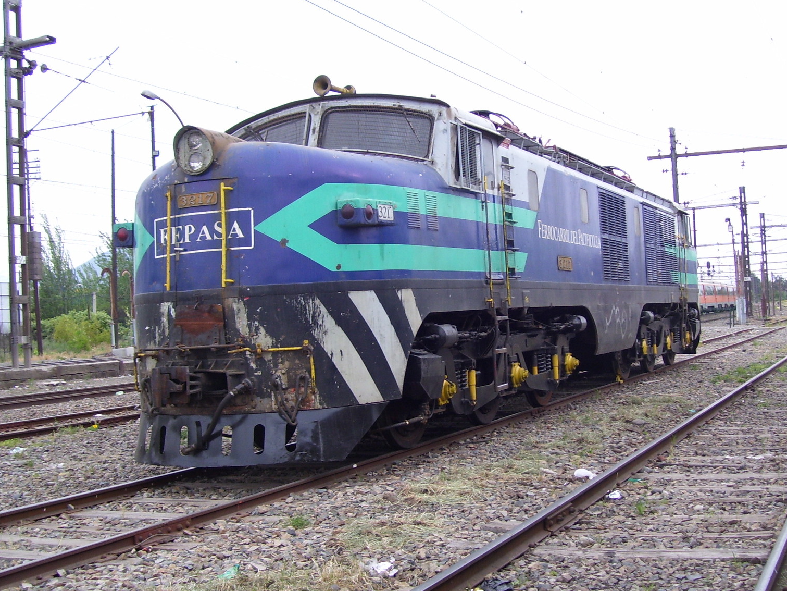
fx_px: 1069
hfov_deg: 40.3
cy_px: 299
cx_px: 465
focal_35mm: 47
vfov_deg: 30.9
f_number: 2.7
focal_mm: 6
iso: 80
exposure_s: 1/350
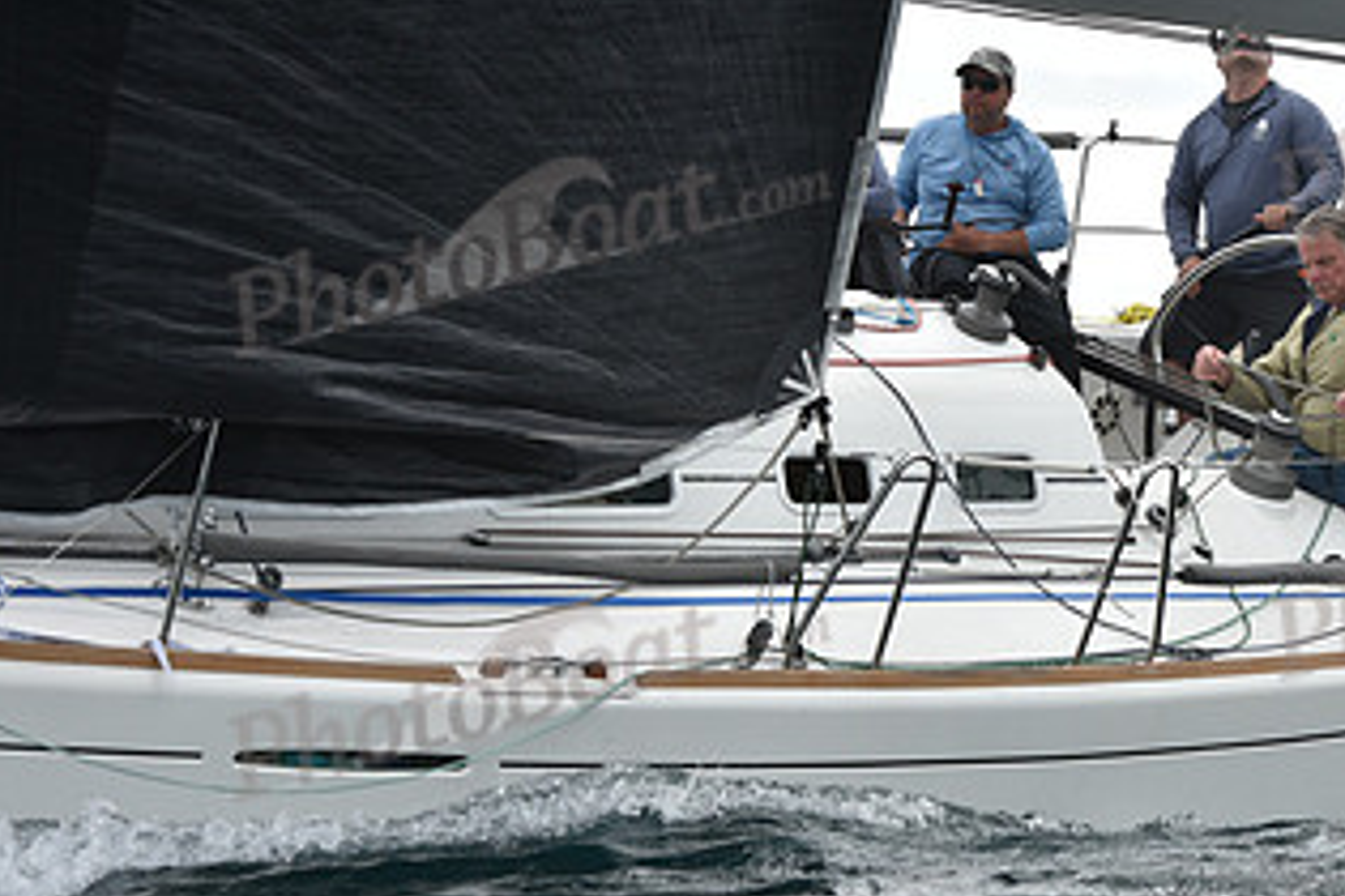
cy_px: 407
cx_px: 1055
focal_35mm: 129
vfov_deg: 10.6
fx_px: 4819
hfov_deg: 15.8
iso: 250
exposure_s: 1/800
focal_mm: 70
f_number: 5.6
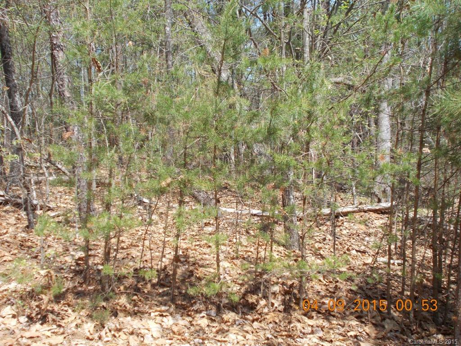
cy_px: 173
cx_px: 230
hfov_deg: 42.9
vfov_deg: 32.9
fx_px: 586
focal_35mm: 44
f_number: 4.2
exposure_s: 1/200
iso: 80
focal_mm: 7.9
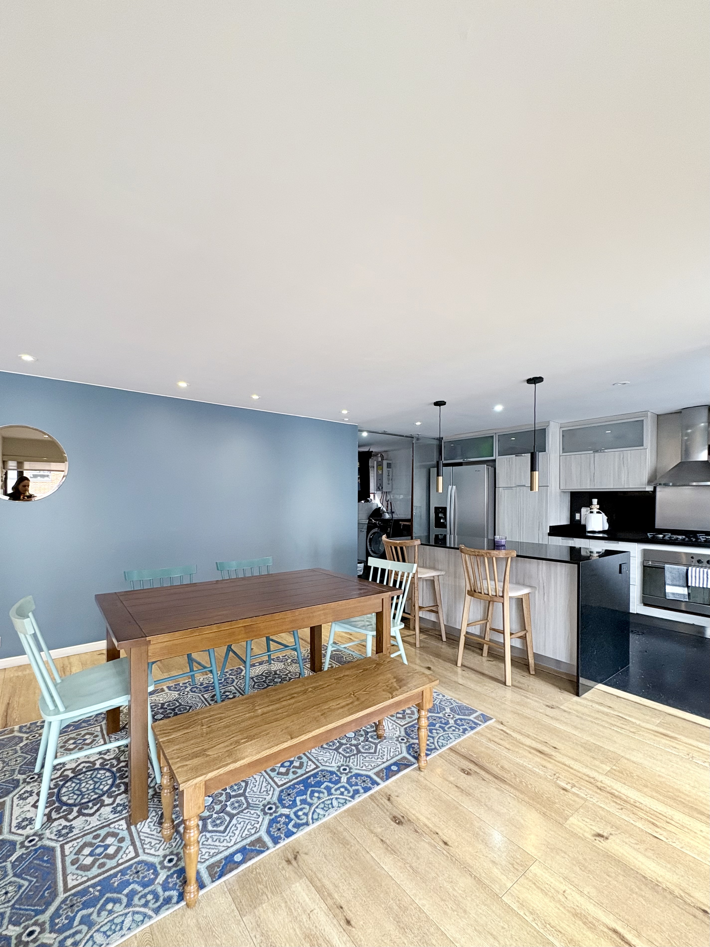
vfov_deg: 102.1
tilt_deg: -0.5
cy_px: 474
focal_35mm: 14
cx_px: 355
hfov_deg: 85.7
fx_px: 383
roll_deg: -0.5
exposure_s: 1/60
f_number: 2.2
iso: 250
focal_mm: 2.22
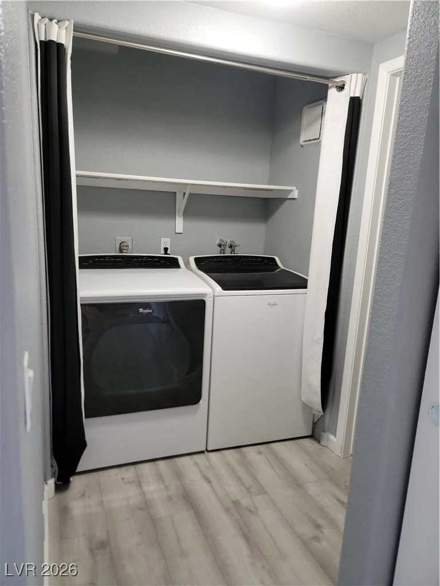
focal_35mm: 25
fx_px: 424
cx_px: 220
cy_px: 293
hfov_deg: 54.9
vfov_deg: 69.4
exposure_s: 1/40
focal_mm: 7
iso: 160
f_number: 1.8
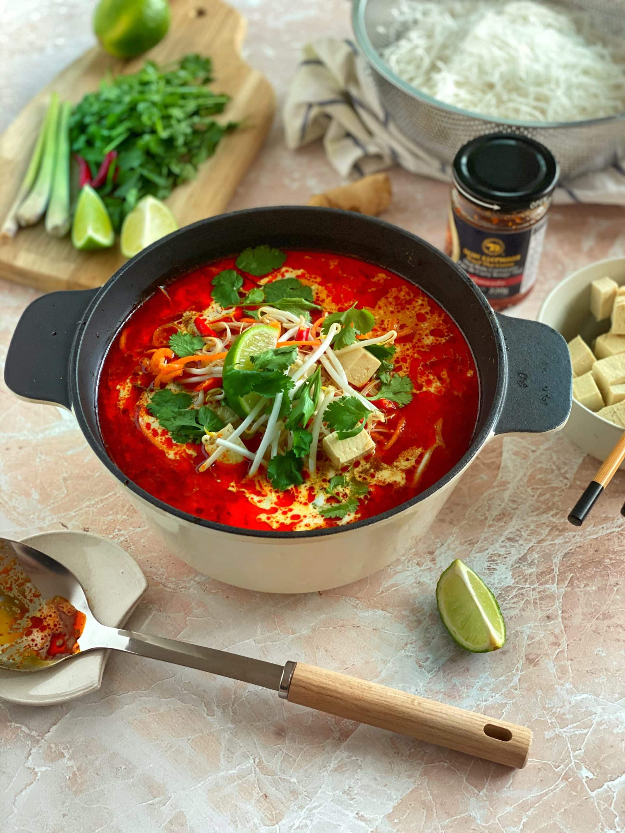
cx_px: 312
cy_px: 416
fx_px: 1252
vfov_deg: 36.8
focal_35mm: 52
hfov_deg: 28.0
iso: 160
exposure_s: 1/40
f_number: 2
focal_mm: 6
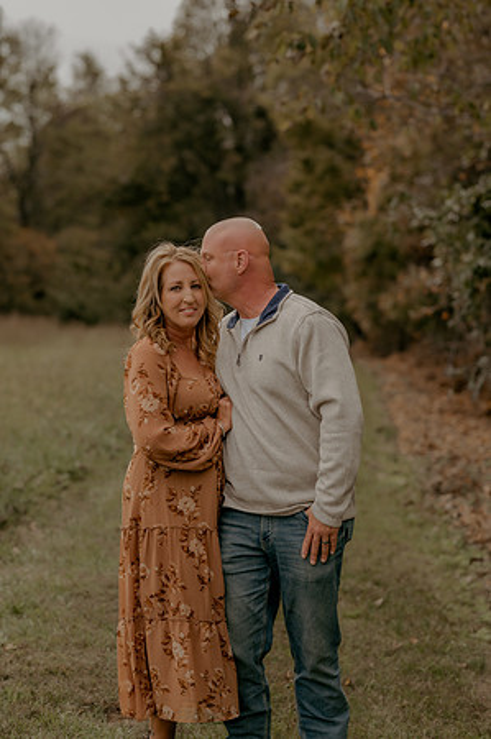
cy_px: 370
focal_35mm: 85
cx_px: 246
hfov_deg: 16.0
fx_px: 1743
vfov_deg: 23.9
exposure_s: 1/640
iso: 125
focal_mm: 85
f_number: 2.8
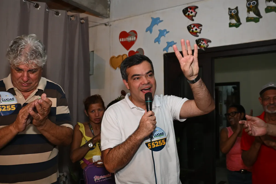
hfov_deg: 61.9
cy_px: 92
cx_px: 138
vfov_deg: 43.6
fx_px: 230
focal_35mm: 30
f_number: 2.8
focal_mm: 20
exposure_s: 1/200
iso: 800
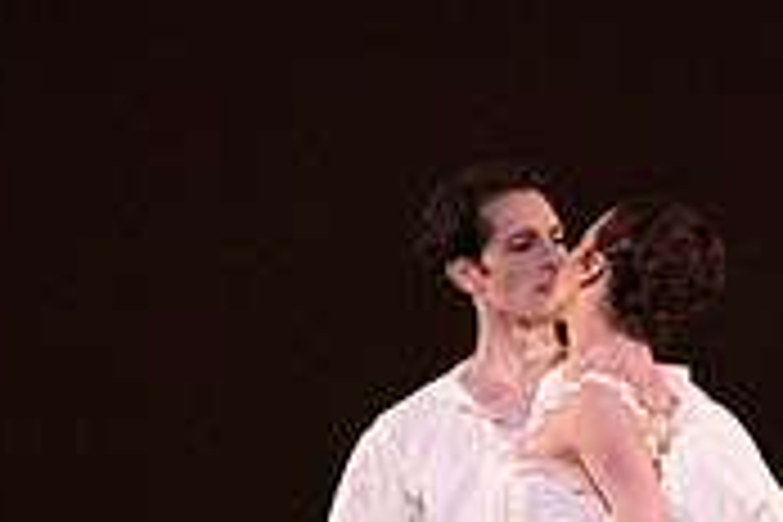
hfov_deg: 1.8
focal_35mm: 1163
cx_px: 518
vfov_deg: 1.2
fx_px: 25293
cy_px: 821
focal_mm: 348
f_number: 5.6
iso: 20000
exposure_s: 1/400
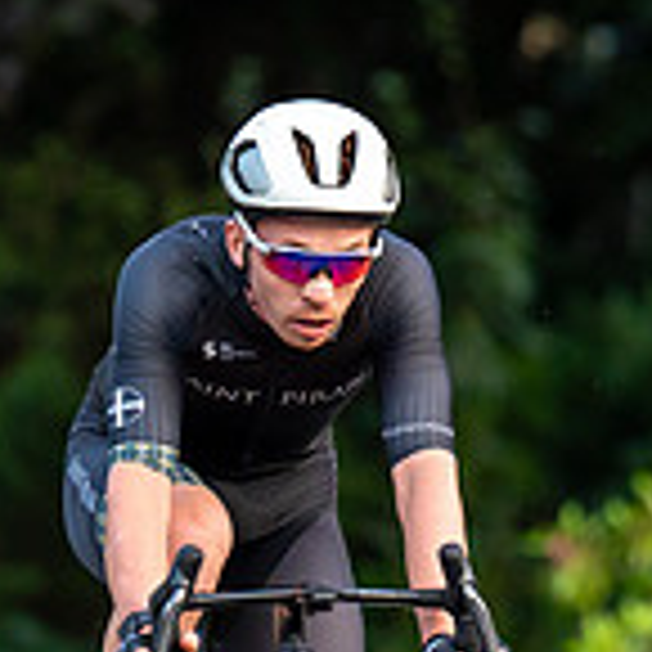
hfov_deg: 2.1
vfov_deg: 2.1
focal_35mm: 838
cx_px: 398
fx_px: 17857
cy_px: 265
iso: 1250
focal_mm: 173
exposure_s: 1/1000
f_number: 2.8
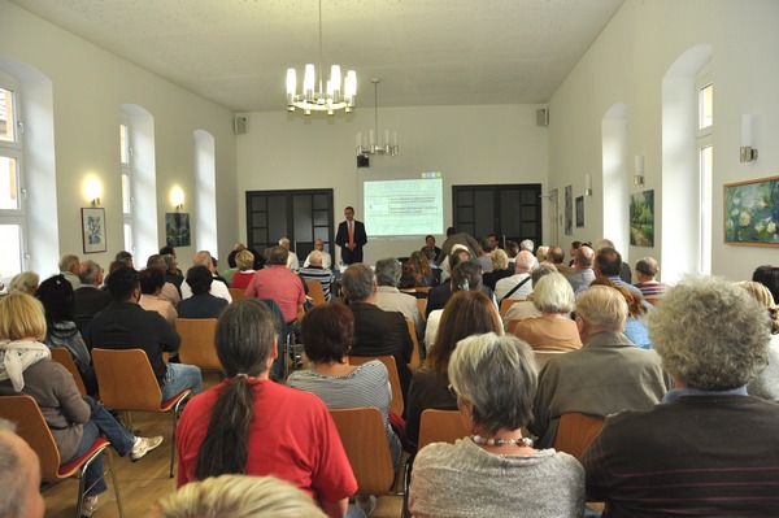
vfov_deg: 47.9
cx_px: 390
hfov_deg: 67.4
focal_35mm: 27
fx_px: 584
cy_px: 259
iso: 640
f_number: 5.6
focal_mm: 18
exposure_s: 1/60
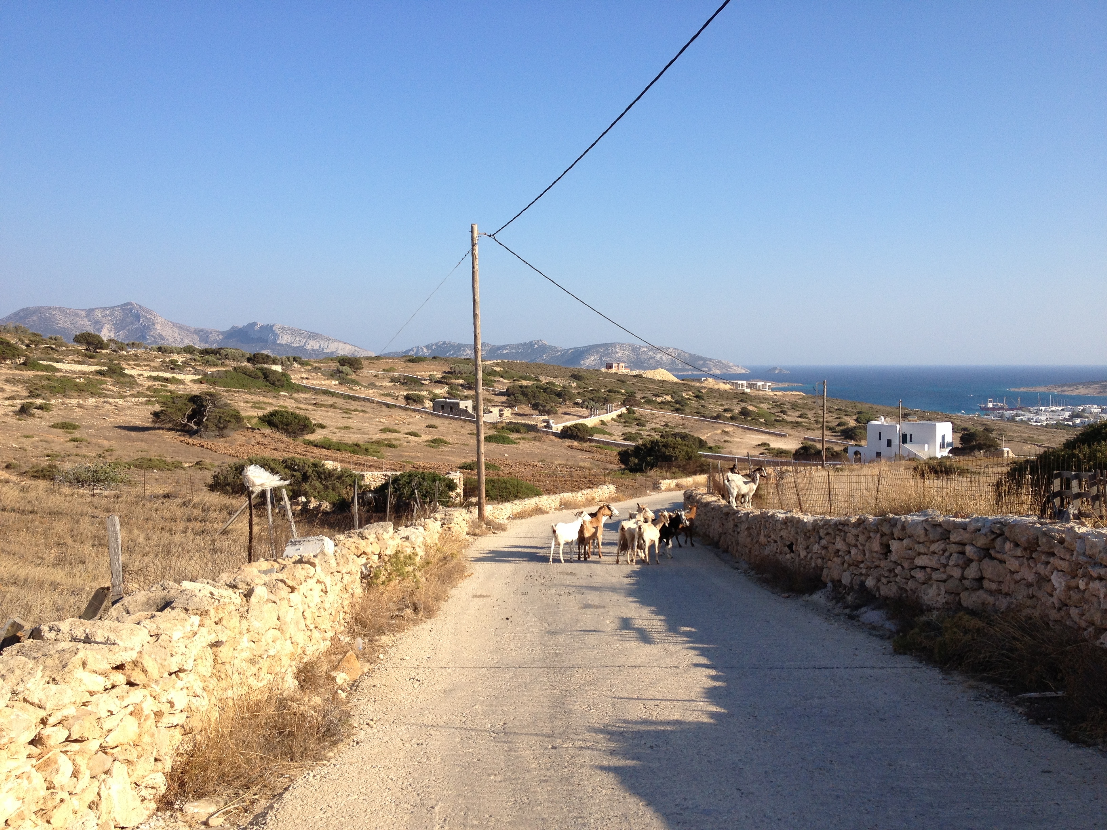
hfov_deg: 52.6
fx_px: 1119
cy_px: 415
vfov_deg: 40.7
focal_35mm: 35
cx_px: 554
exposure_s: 1/1381
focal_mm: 4.28
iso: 50
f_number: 2.4
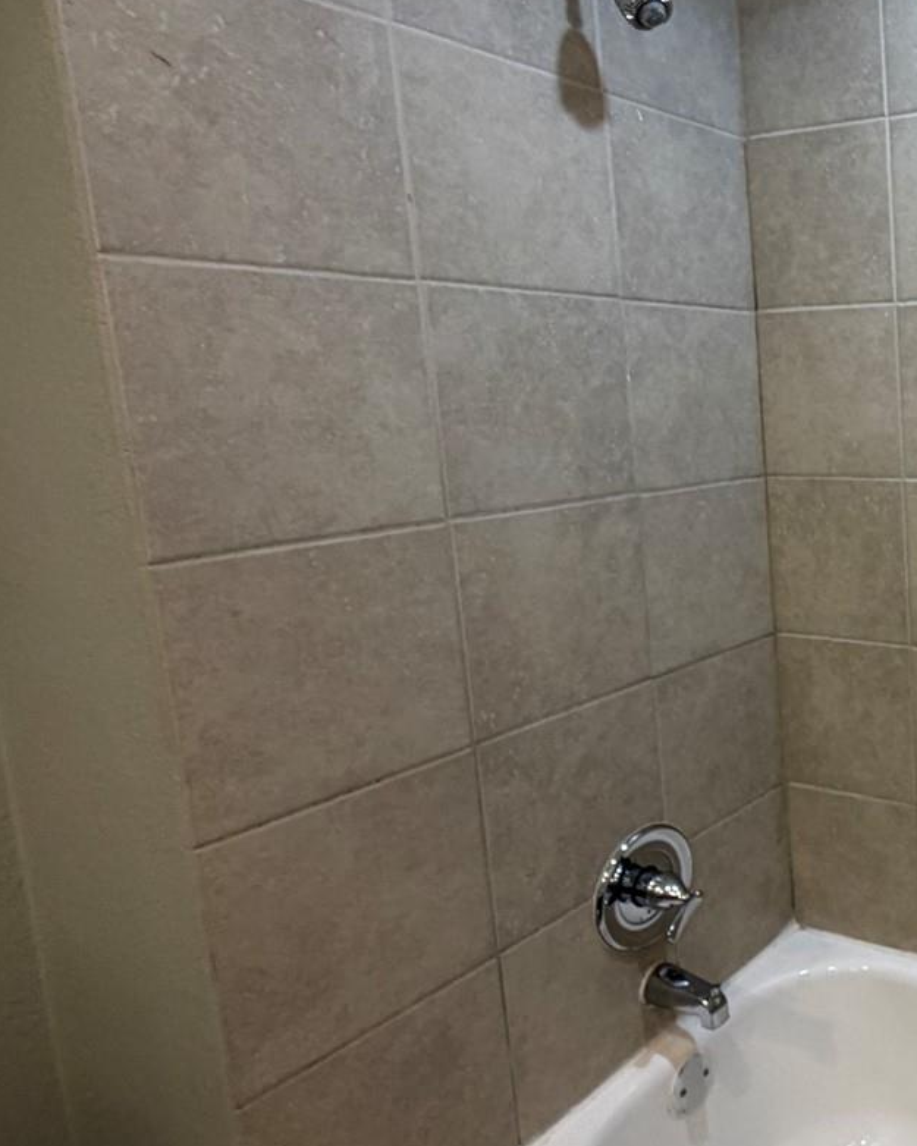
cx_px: 1073
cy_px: 511
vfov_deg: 62.0
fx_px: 950
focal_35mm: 28
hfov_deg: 39.2
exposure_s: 1/120
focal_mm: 2.22
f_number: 2.2
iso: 250
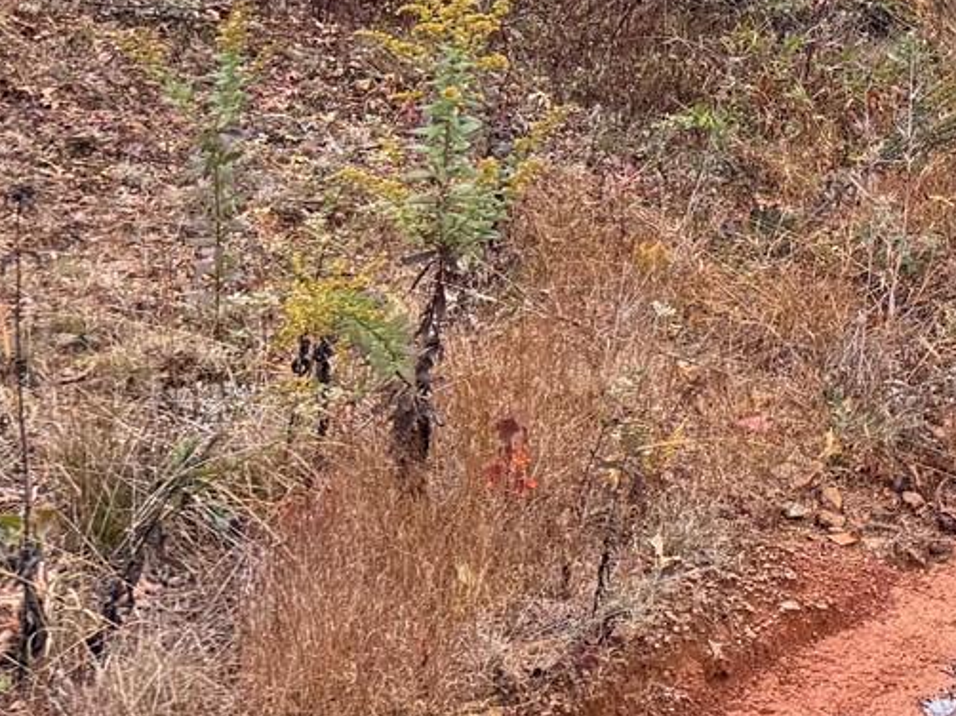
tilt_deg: -10.4
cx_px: 1573
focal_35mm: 98
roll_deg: -1.1
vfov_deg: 13.9
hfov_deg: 17.3
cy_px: -427
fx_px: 2705
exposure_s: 1/966
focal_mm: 6.76
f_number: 1.78
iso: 80
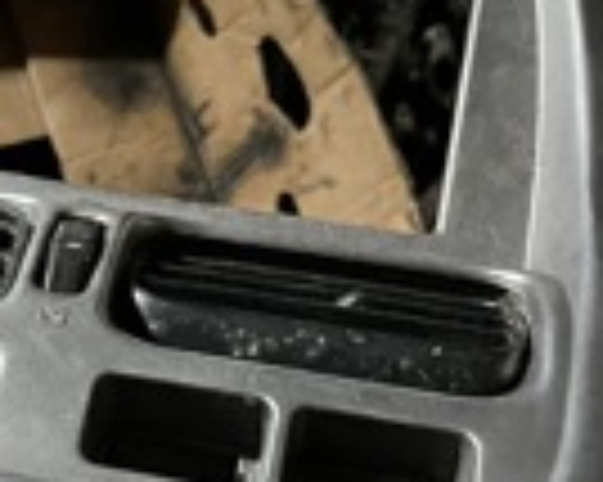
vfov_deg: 16.6
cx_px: 32
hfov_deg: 20.5
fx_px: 1623
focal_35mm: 91
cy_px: 473
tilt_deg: -48.6
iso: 640
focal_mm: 5.1
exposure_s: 1/25
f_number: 1.6
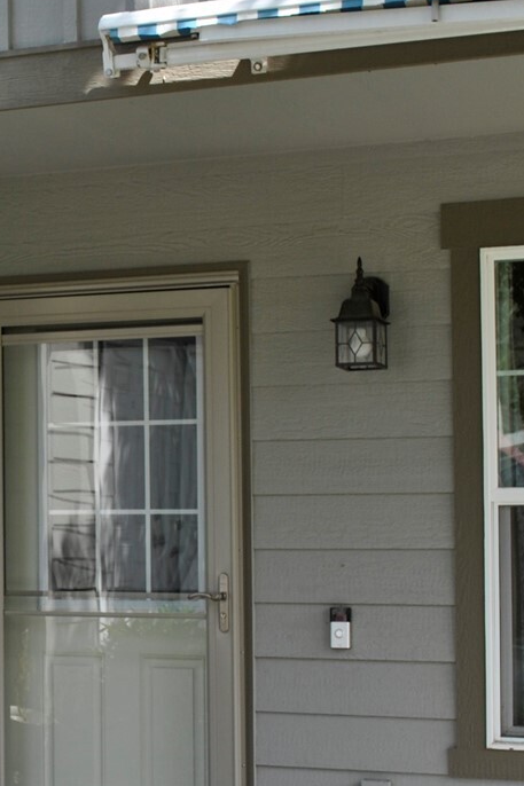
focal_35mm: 89
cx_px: -93
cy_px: 474
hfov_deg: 14.9
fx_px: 1944
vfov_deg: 22.8
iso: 100
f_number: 6.3
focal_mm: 24
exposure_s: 1/160
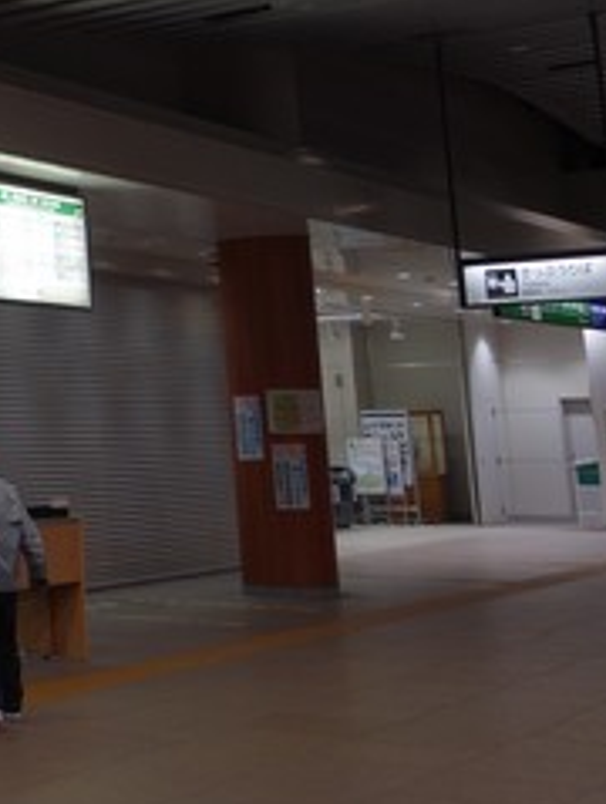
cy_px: 170
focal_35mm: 72
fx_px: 1676
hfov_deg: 17.2
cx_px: -448
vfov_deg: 26.5
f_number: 2.5
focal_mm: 10.4
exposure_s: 1/100
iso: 125
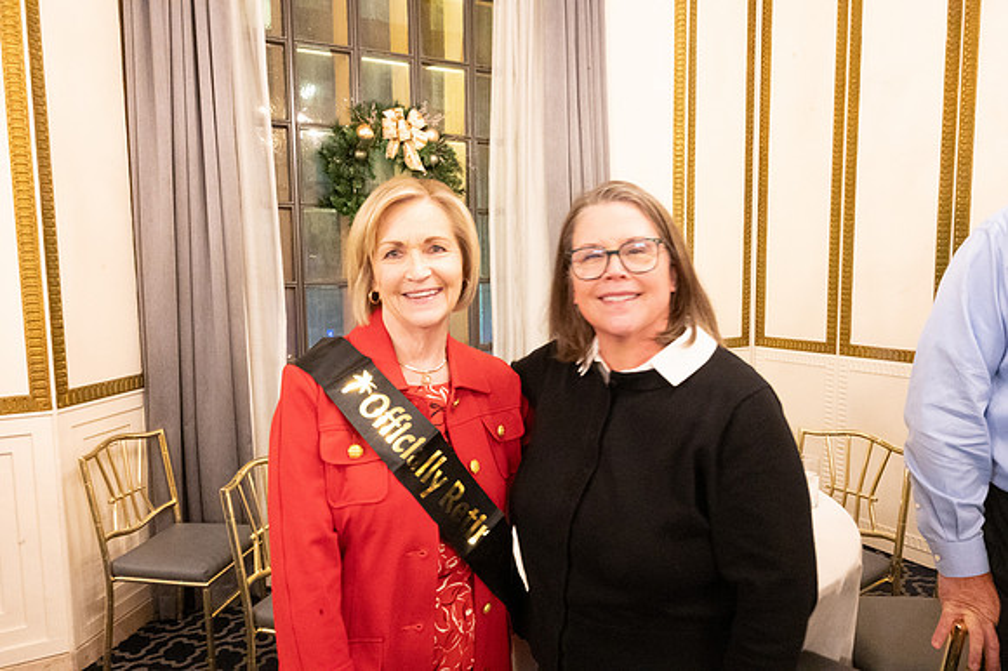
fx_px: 672
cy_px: 336
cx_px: 504
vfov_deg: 53.1
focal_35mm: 24
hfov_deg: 73.8
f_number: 22
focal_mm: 24
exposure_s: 1/4
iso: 22800
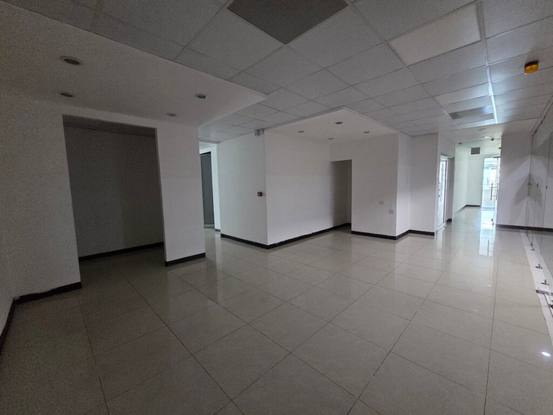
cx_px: 276
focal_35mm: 13
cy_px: 208
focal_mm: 2.2
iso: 1600
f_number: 2.2
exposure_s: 1/60
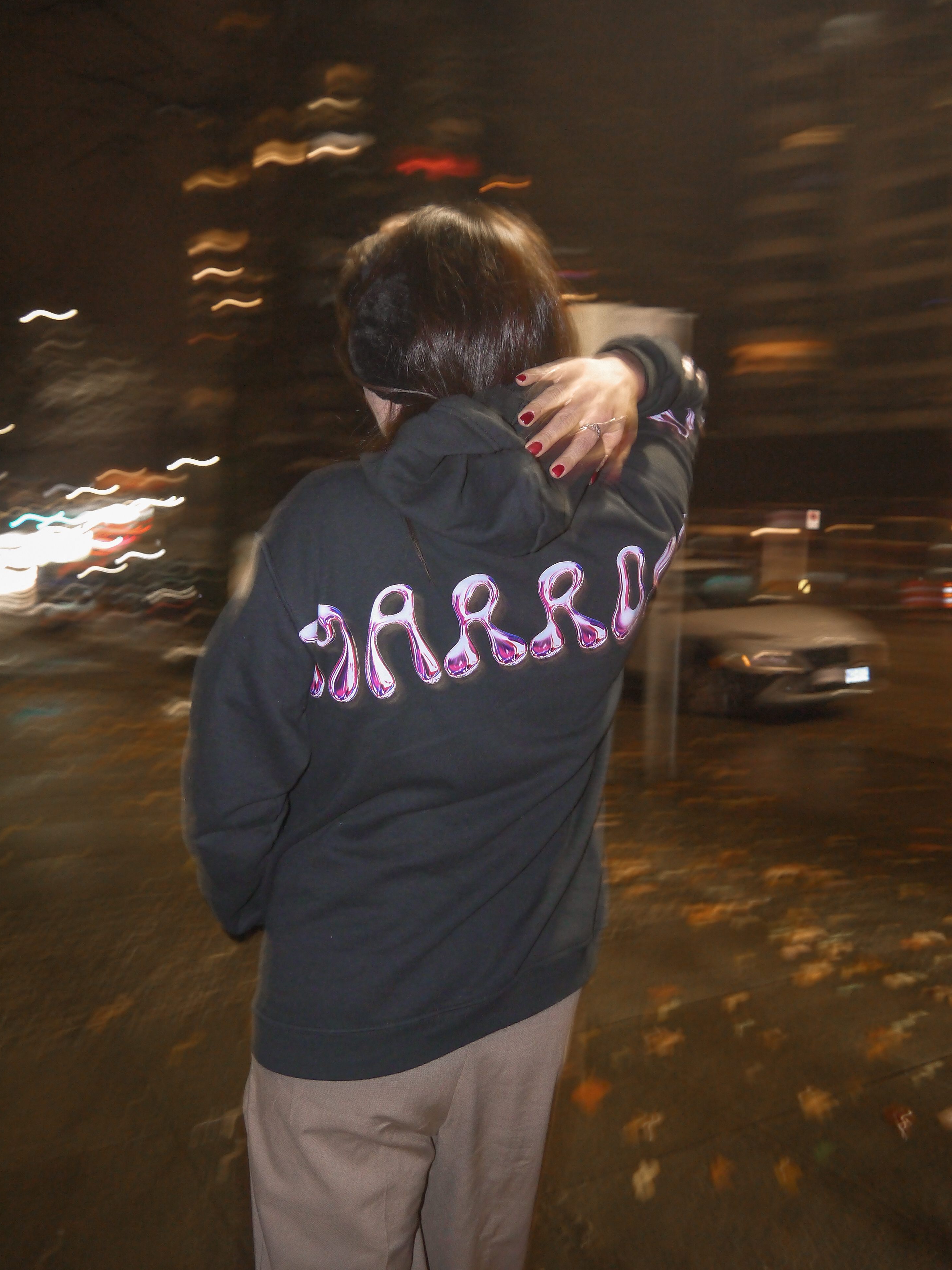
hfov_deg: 48.2
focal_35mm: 29
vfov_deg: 61.7
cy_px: 630
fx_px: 1063
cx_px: 465
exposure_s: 1/8
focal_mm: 14
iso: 800
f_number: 3.5
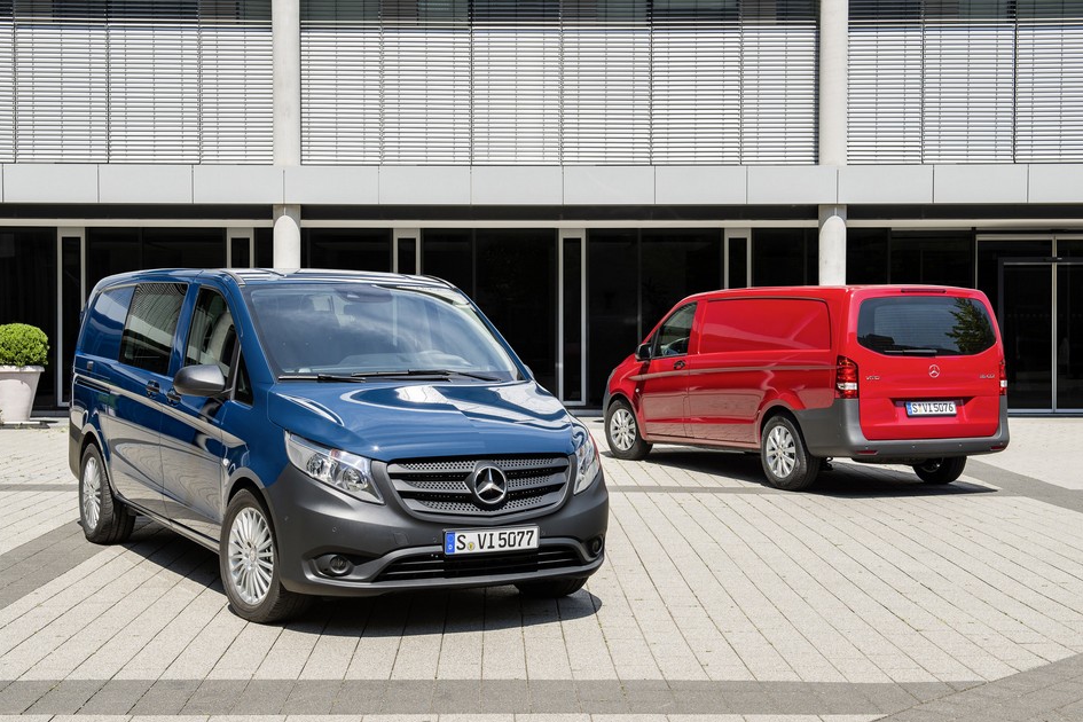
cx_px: 507
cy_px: 348
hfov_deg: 38.2
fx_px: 1564
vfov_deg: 26.0
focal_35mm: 52
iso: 100
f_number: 11
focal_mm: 48
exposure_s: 1/30
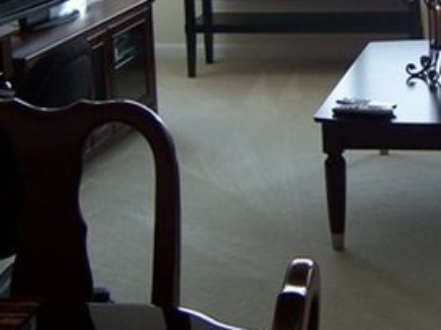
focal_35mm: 88
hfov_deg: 21.5
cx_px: 434
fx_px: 1121
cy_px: -67
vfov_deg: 16.1
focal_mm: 5.5
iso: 80
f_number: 2.8
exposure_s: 1/60
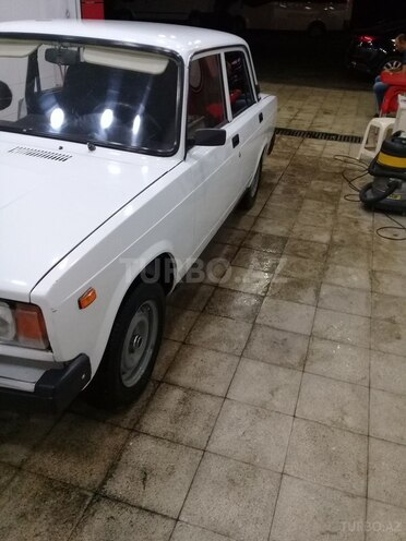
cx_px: 203
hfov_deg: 45.4
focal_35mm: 31
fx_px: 485
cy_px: 270
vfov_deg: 58.4
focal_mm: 3.3
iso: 160
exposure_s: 1/33
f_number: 2.2
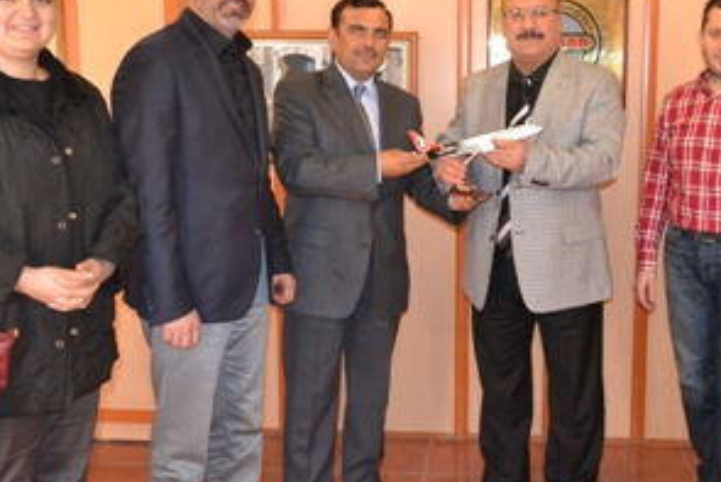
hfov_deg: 47.0
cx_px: 445
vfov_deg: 32.5
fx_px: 822
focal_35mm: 41
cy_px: 175
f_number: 3.5
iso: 2800
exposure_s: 1/60
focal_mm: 18
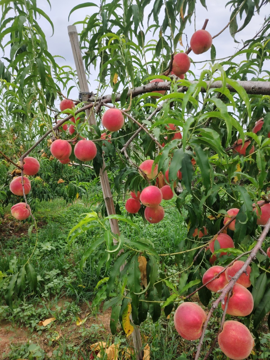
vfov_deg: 71.6
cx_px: 135
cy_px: 180
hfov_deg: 56.8
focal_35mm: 24
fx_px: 250
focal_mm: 5.25
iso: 100
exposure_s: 1/603
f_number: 1.75
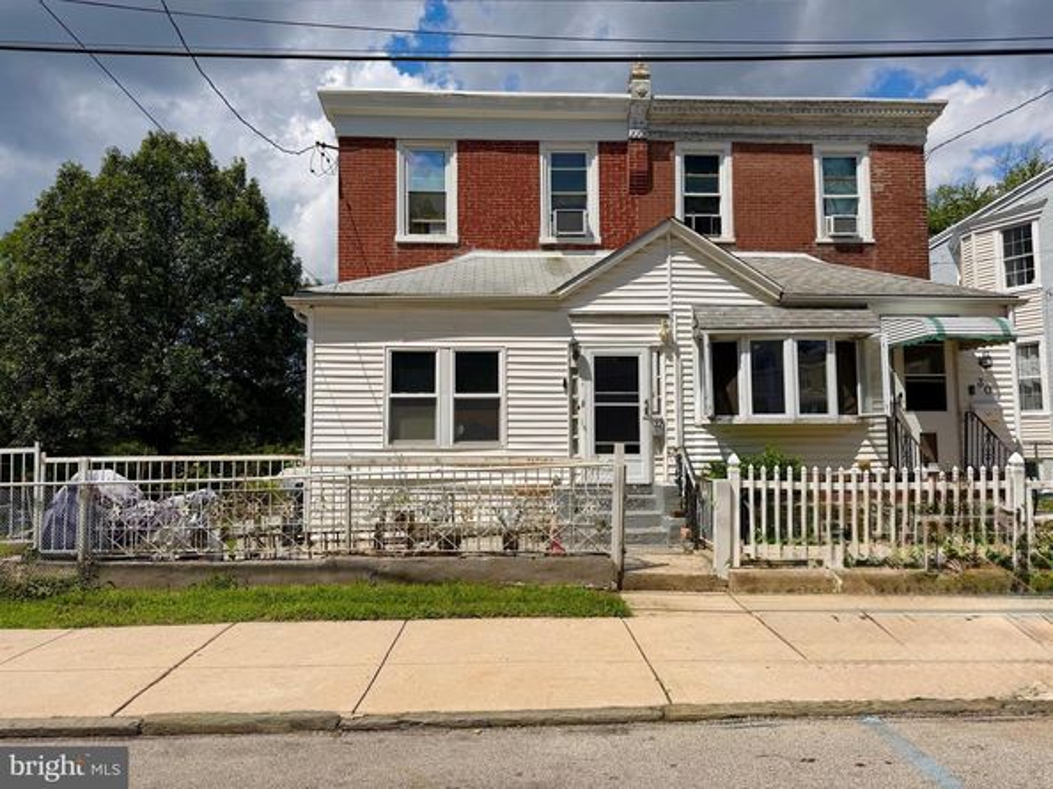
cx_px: 526
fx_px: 730
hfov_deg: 71.6
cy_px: 394
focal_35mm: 24
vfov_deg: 56.8
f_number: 1.78
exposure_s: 1/10309
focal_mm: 6.76
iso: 80
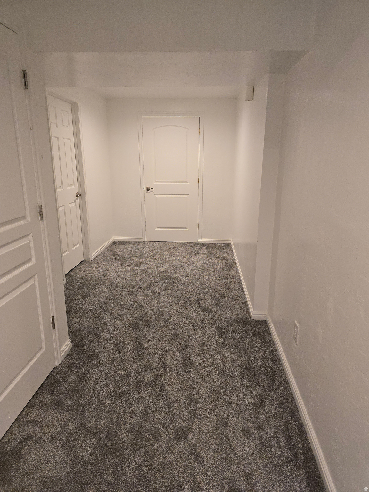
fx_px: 327
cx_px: 184
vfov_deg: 73.9
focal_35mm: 23
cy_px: 246
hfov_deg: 58.9
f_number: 1.7
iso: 500
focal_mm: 6.3
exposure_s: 1/120
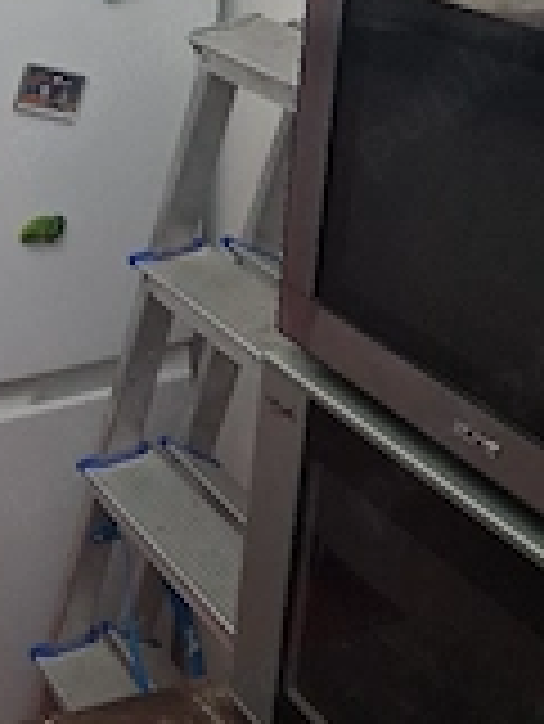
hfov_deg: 20.5
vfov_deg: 28.1
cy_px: 112
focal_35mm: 67
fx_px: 1402
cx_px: -112
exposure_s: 1/100
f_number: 1.8
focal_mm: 4
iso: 320
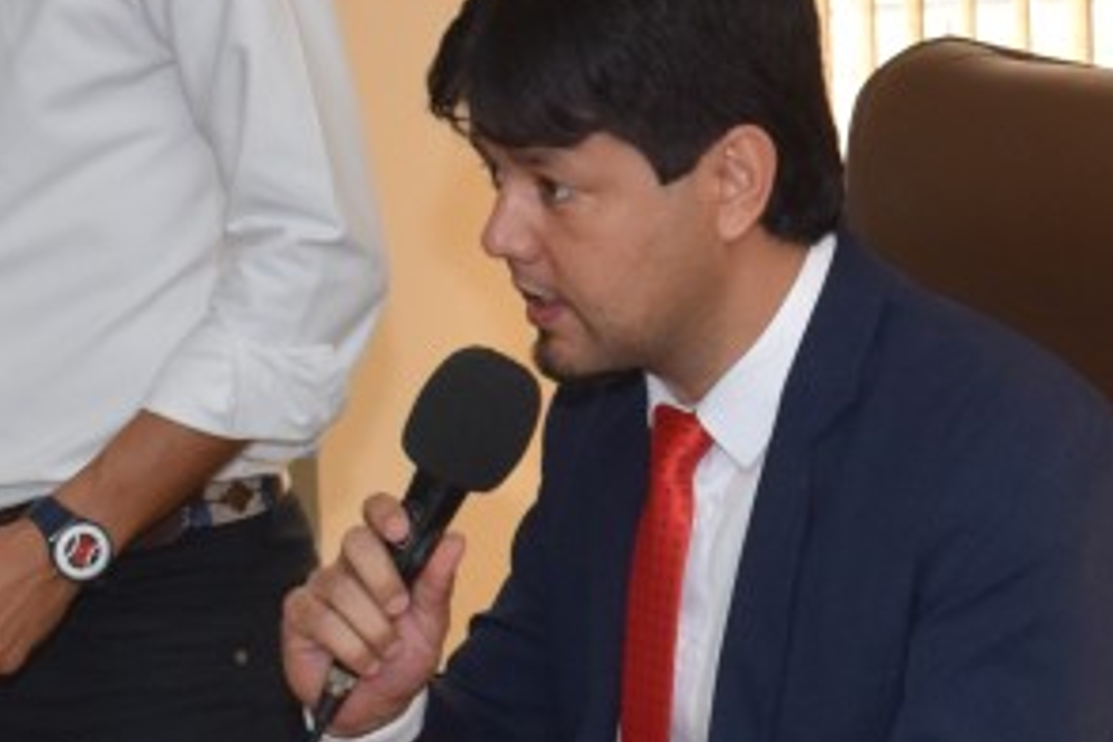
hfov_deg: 10.4
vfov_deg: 7.0
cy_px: 337
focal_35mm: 196
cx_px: 1151
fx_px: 6059
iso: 720
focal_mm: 32
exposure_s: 1/125
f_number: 5.6
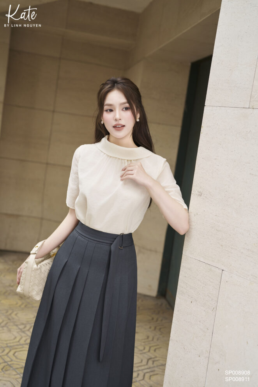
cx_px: 129
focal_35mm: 50
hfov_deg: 27.0
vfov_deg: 39.6
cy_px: 194
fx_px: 537
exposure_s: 1/160
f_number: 3.2
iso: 320
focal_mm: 50
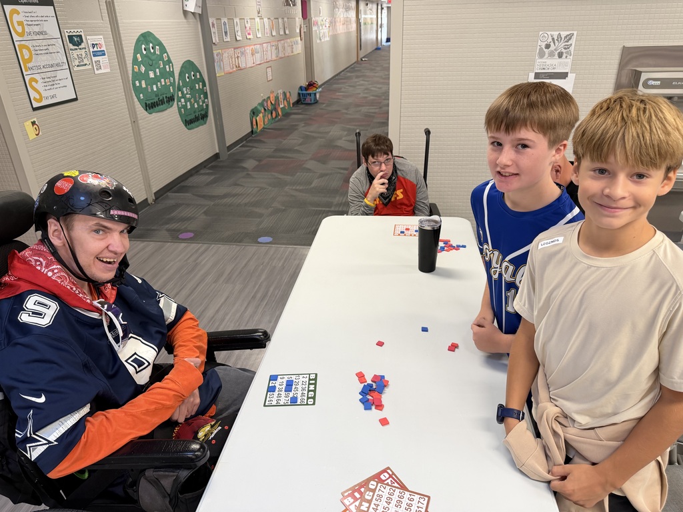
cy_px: 256
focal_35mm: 24
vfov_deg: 56.8
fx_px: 474
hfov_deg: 71.6
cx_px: 342
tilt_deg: -25.6
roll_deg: +2.7
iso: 200
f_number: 1.78
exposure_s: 1/100
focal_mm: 6.76
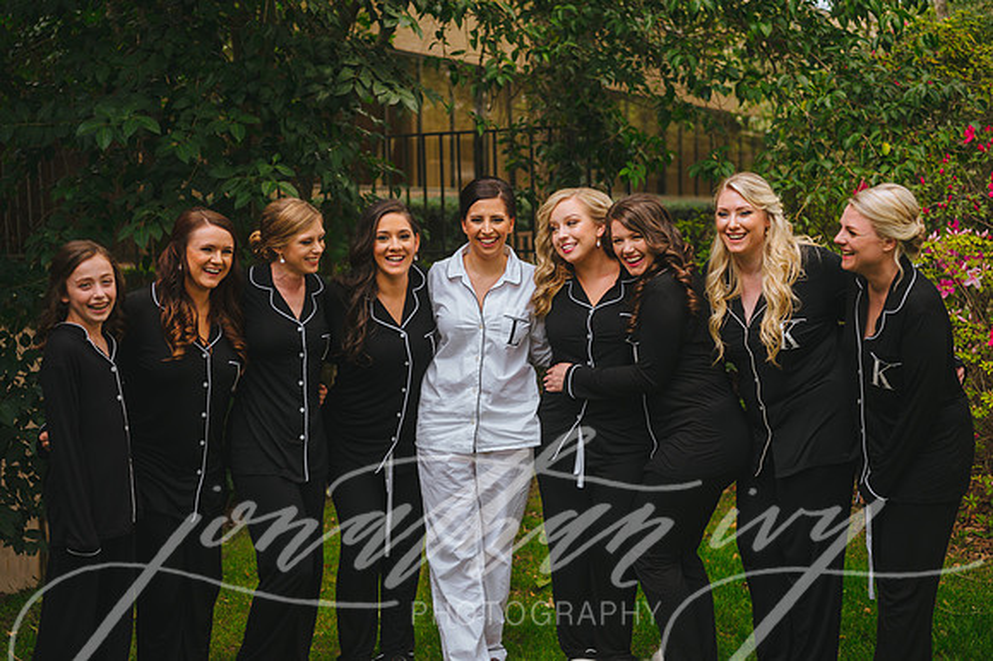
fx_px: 1446
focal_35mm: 52
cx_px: 483
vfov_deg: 25.8
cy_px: 329
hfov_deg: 37.9
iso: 1250
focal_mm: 50
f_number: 3.2
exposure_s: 1/2000
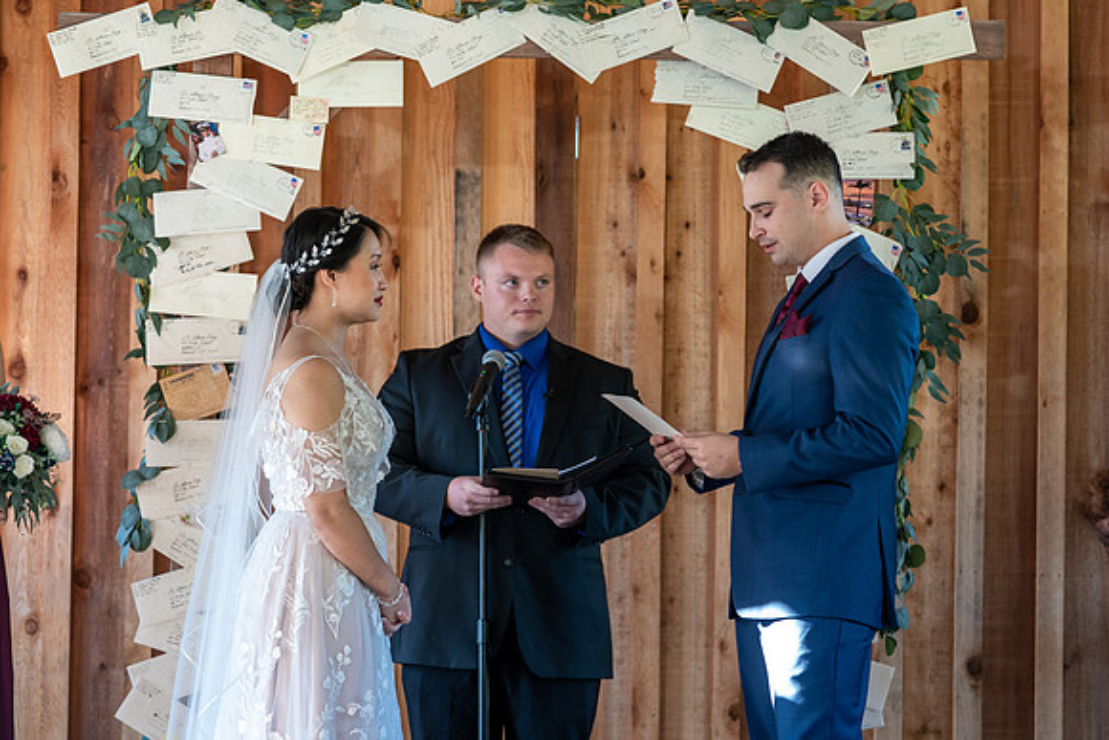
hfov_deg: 17.7
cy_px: 370
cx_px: 554
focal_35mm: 116
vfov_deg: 11.9
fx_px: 3560
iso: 2000
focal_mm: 112
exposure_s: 1/200
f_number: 4
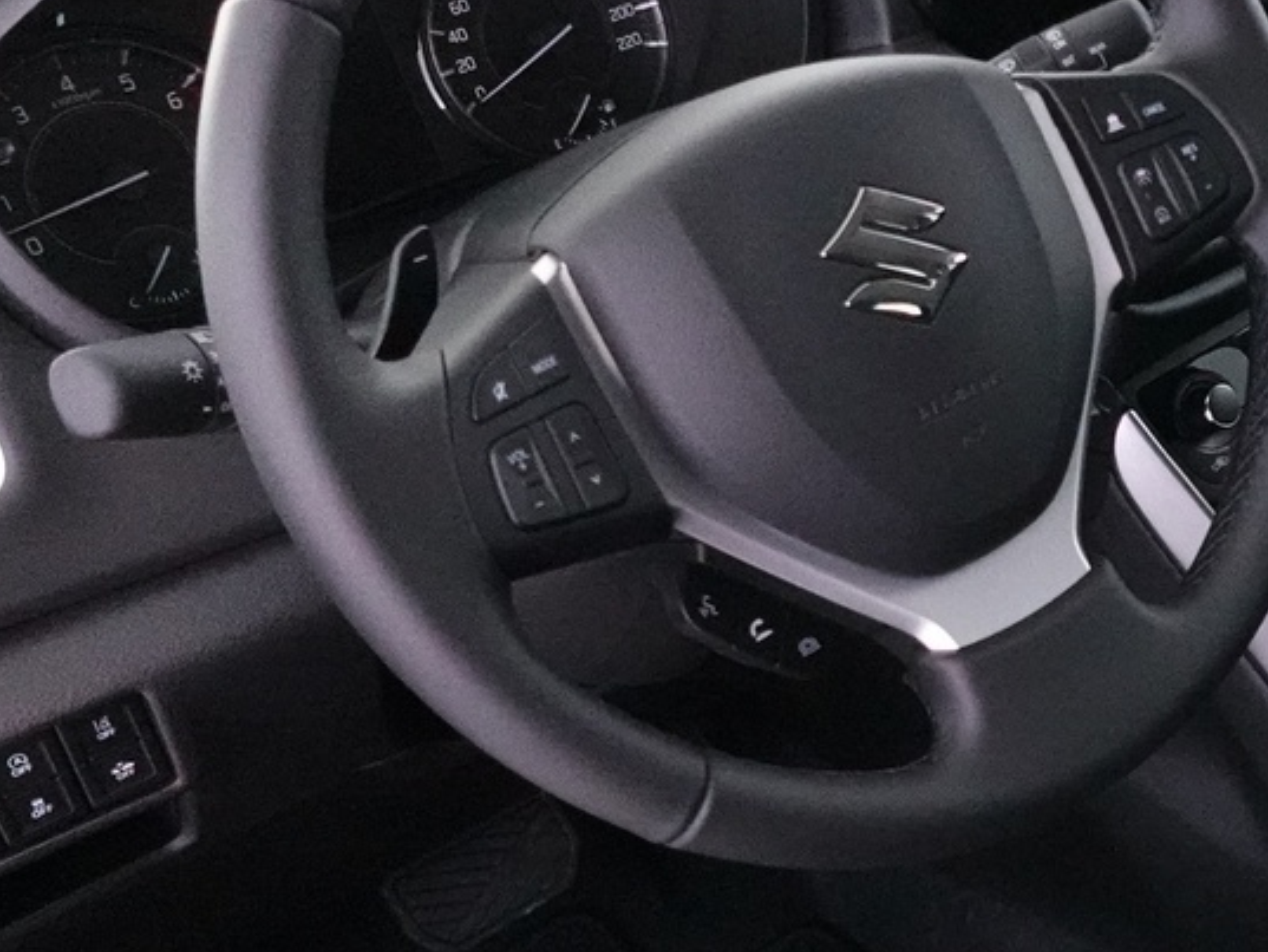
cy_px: 529
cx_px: 1410
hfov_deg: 29.7
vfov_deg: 25.2
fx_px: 2125
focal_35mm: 58
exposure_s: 1/80
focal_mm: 7.6
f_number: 2
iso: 5000
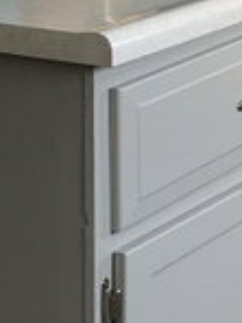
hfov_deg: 9.9
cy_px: -162
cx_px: 547
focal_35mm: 135
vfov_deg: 13.7
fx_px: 1258
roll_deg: -0.6
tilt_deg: -4.0
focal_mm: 4.25
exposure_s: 1/121
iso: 64
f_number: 1.8
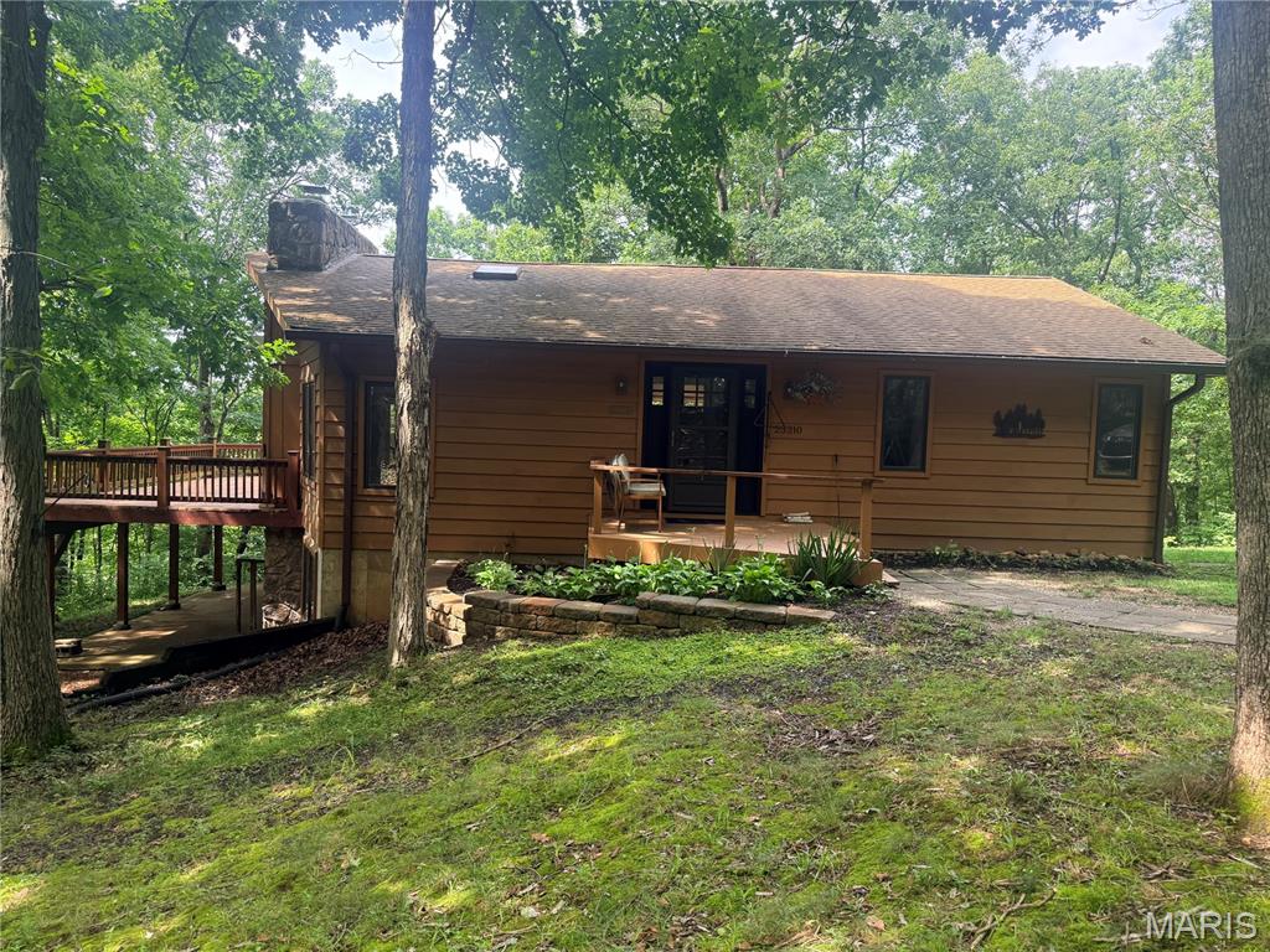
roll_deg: -2.2
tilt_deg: -3.2
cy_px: 476
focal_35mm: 24
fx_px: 881
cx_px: 635
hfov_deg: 71.6
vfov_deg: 56.8
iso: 100
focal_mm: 6.76
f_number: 1.78
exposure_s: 1/319
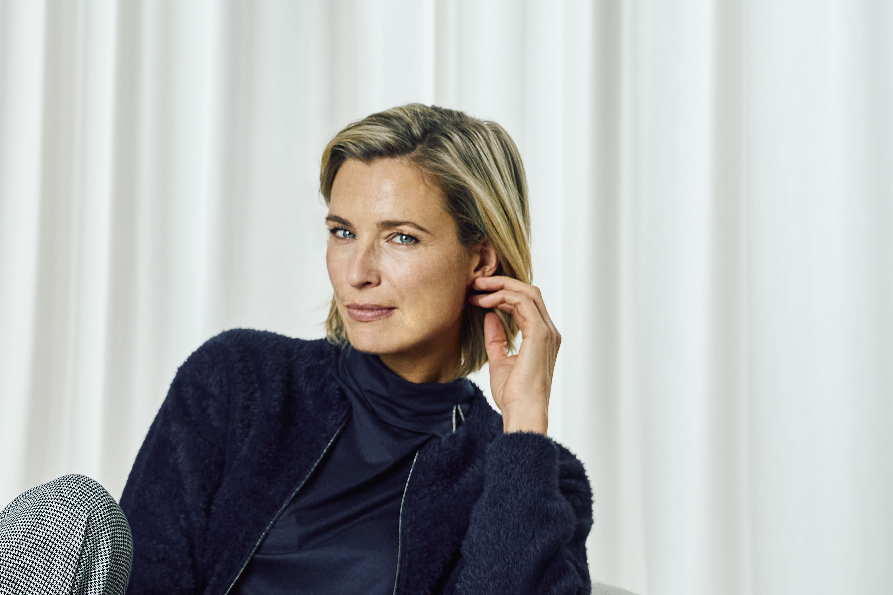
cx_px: 100
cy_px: 504
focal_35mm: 131
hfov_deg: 15.5
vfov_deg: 10.4
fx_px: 3249
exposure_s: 1/250
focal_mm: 70
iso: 1600
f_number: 5.6
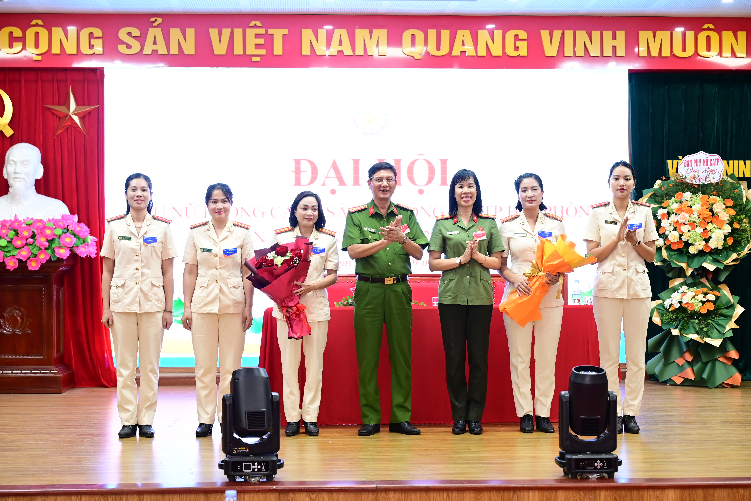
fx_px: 1210
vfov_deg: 23.4
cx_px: 374
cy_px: 247
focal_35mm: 58
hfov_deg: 34.5
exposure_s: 1/125
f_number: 4
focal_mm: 57
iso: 2000
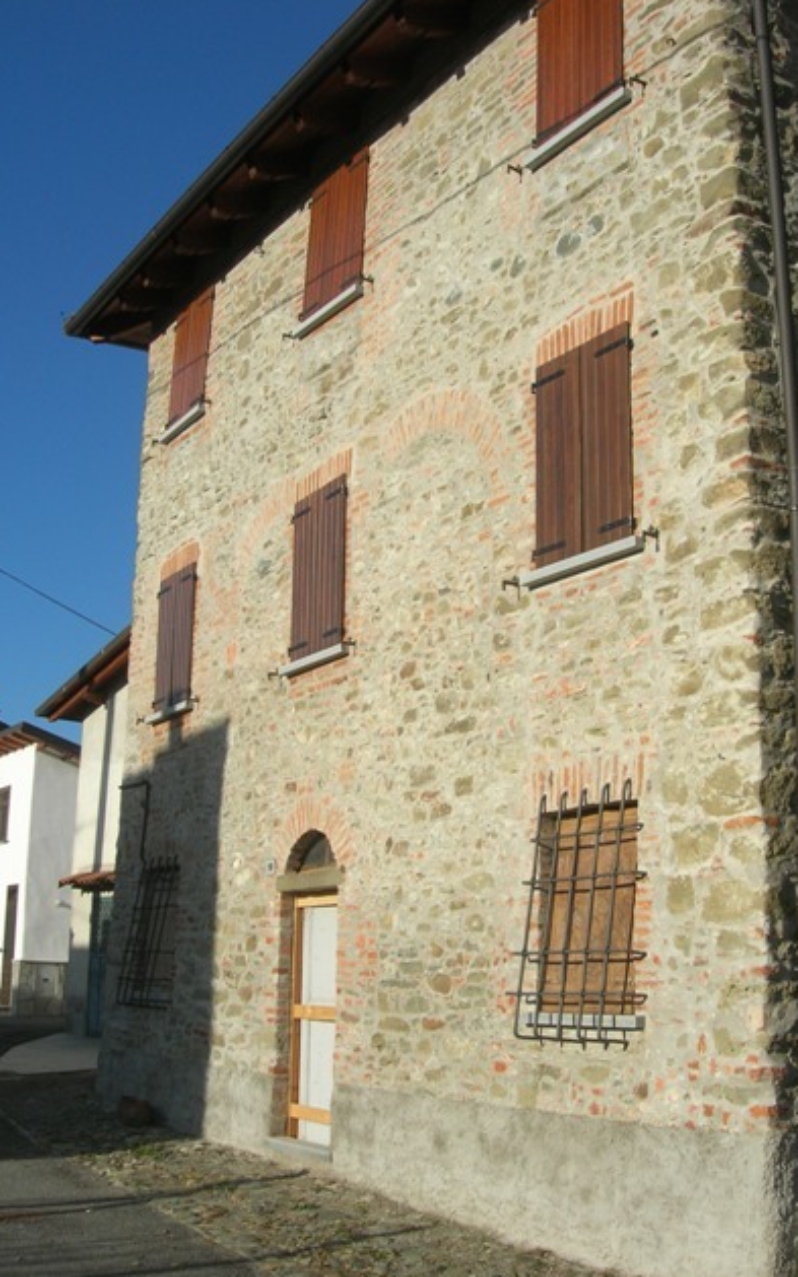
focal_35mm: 41
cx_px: 465
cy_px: 646
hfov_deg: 31.2
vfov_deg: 48.2
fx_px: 1427
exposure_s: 1/685
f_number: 4.8
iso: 64
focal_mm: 7.8
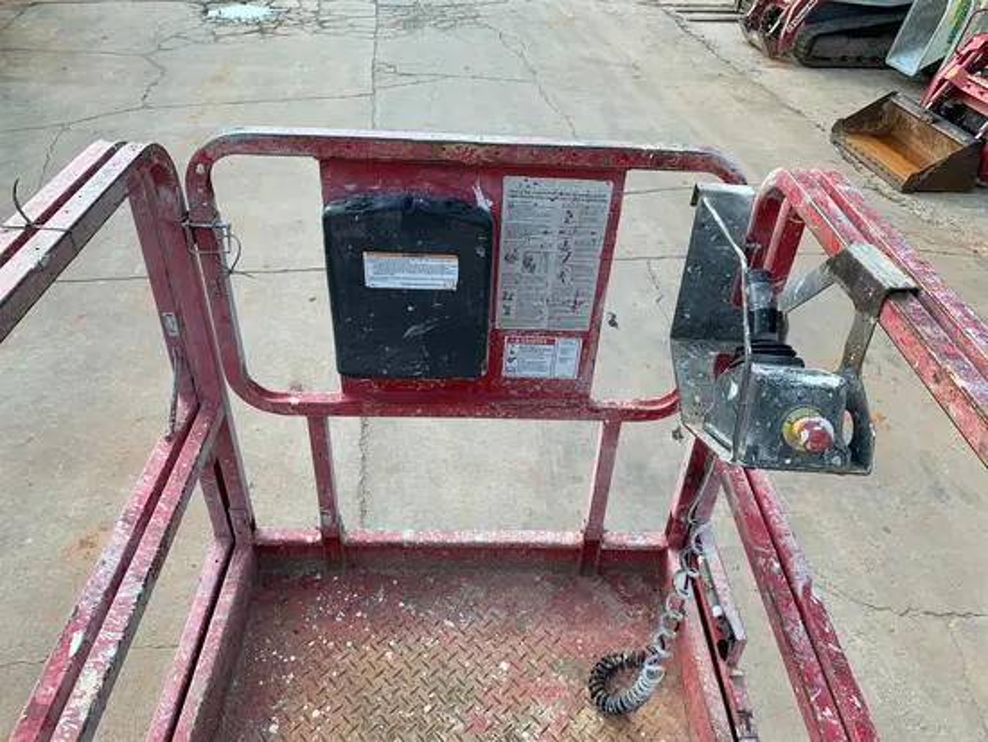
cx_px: 494
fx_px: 742
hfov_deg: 67.3
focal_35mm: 26
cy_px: 371
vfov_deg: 53.1
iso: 25
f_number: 1.8
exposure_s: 1/291
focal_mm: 4.25
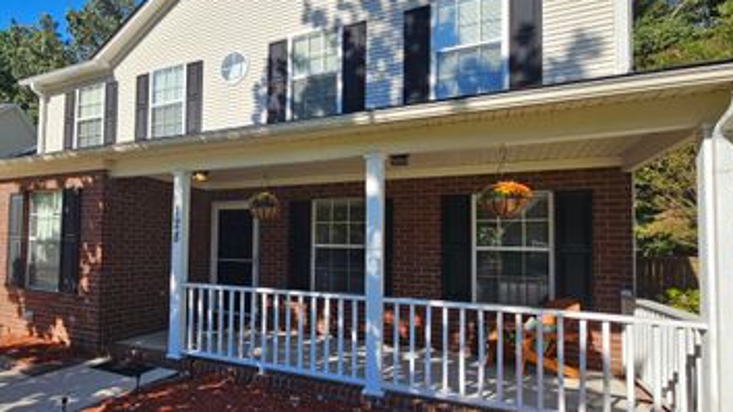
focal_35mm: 20
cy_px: 233
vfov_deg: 55.7
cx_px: 248
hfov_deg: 83.9
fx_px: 389
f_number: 2.2
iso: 50
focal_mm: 2.2
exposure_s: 1/1325
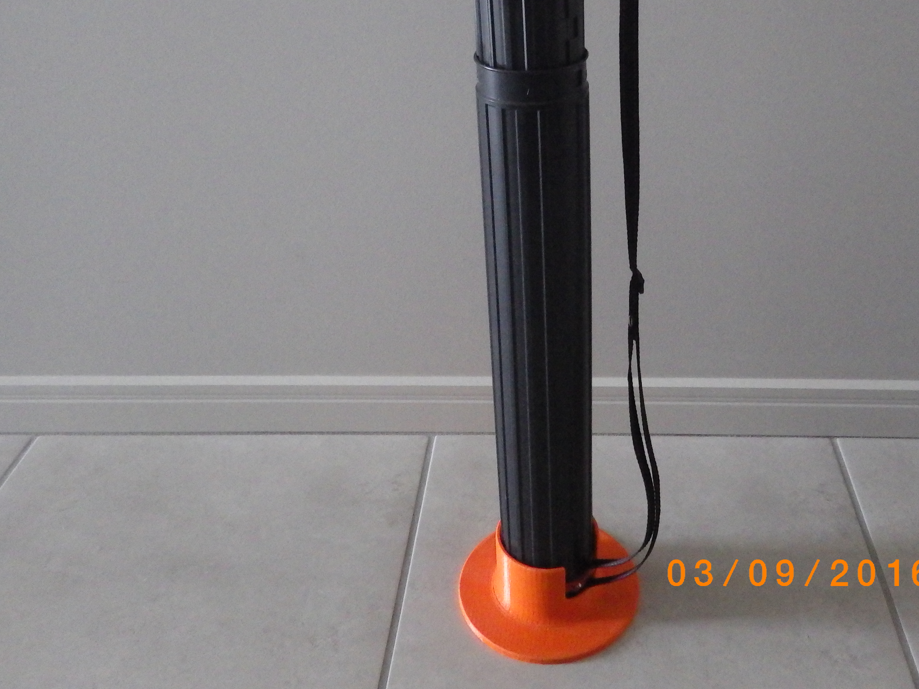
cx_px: 541
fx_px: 982
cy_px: 181
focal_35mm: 37
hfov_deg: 49.9
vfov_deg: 37.8
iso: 1250
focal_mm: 4.5
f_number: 2
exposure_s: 1/45
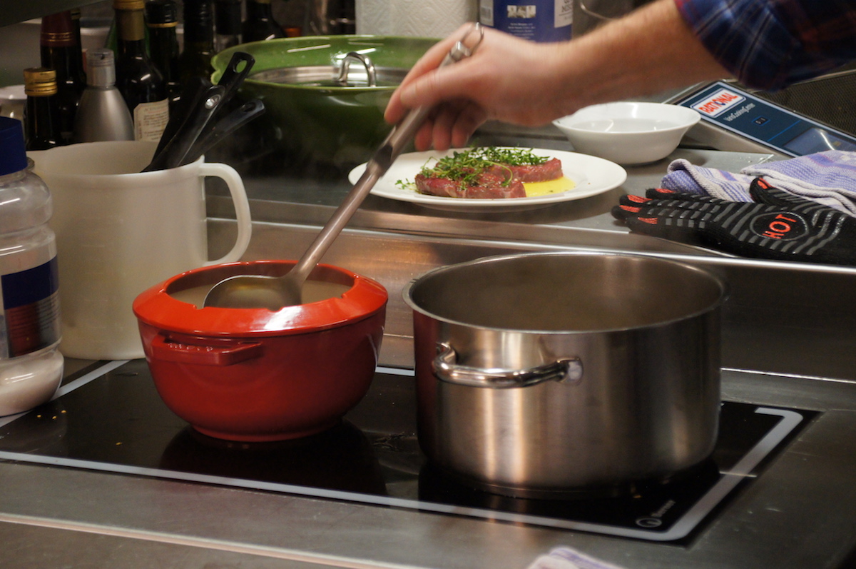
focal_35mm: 105
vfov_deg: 13.0
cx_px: 428
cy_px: 284
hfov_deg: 19.5
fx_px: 2494
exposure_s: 1/50
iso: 1600
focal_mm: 70
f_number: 5.6
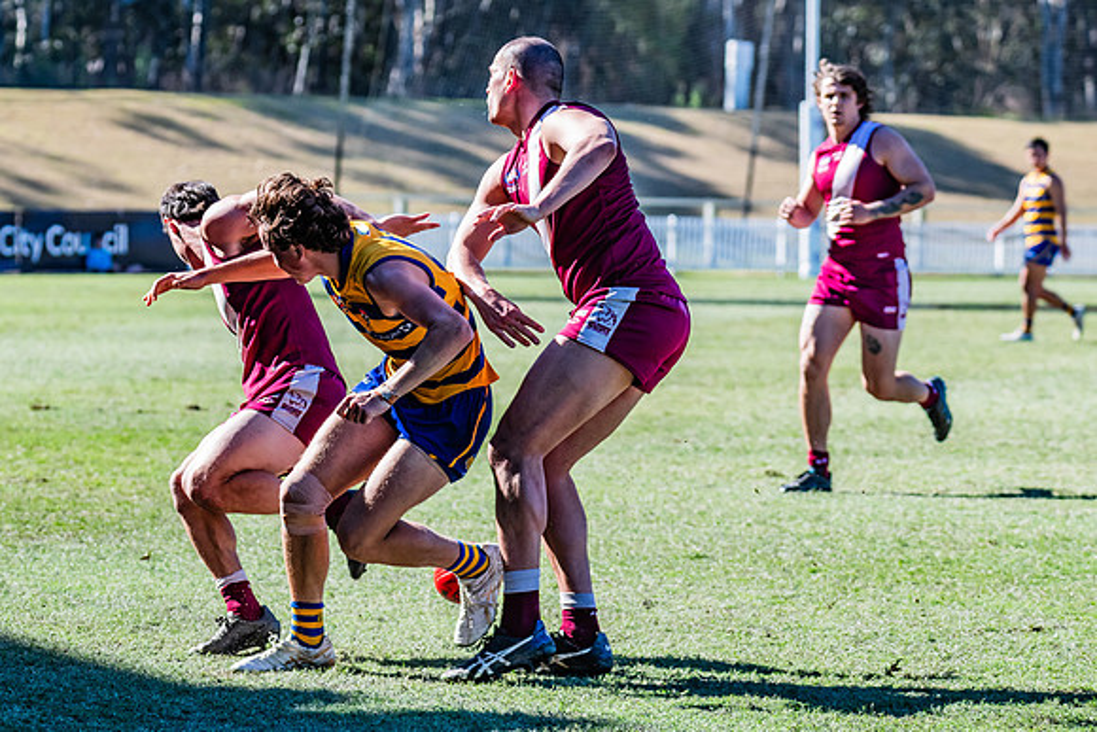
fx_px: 6691
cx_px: 389
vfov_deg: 6.3
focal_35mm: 220
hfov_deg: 9.4
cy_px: 416
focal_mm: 170
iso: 800
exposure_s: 1/1600
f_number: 5.6
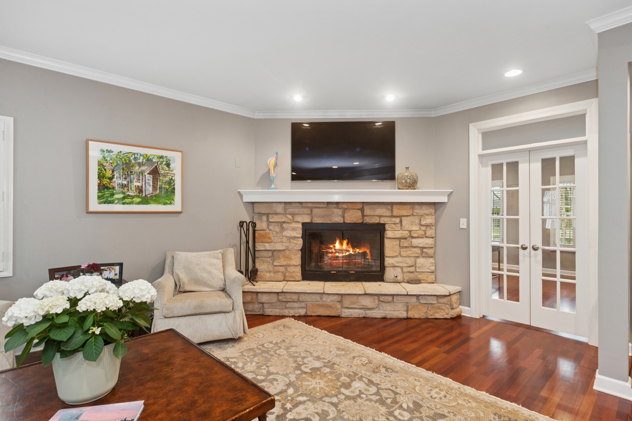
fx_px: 316
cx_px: 316
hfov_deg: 90.0
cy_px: 210
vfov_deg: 67.3
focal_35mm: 18
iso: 200
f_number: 8
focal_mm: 18
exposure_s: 1/2.5
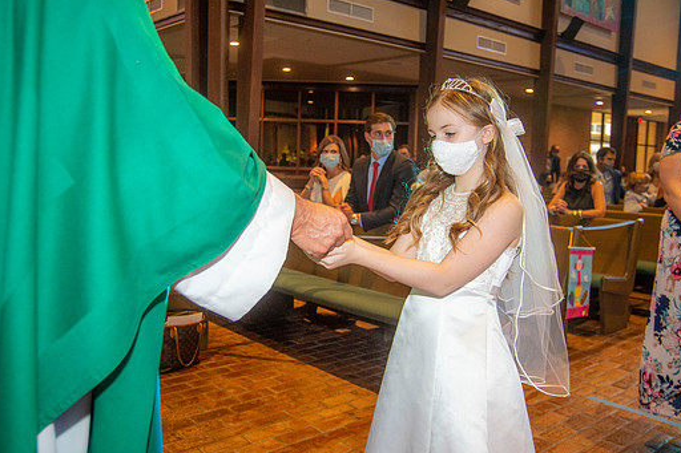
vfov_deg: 38.8
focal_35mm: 34
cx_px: 350
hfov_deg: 55.8
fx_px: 643
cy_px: 210
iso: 1600
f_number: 5
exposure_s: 1/200
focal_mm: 30
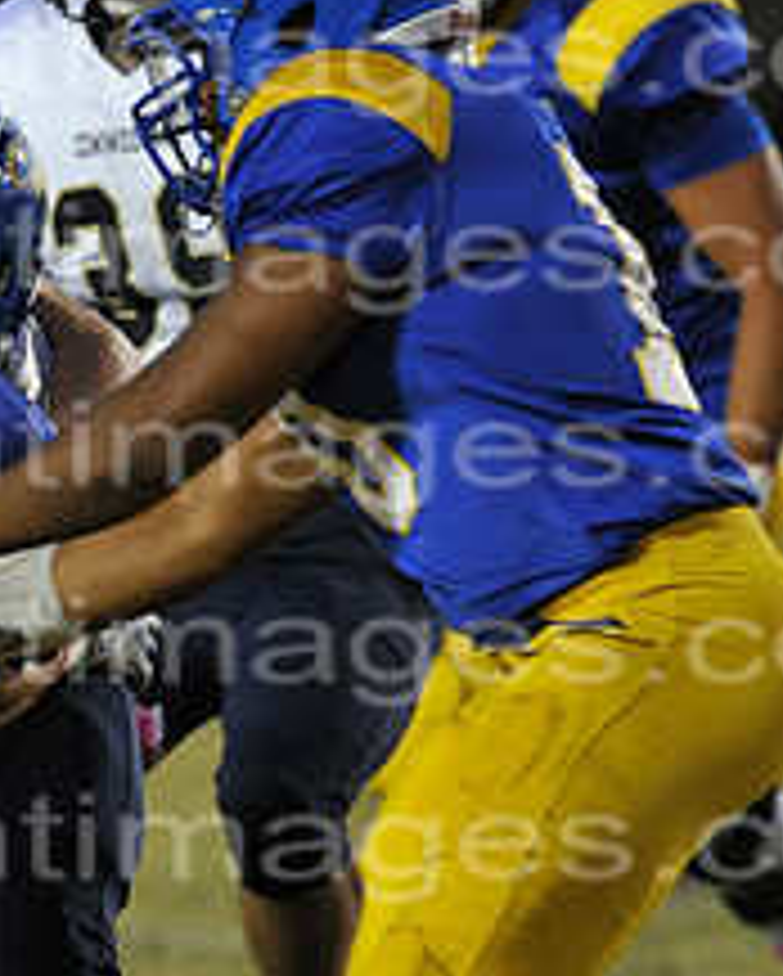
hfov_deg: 2.1
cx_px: 0
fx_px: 21753
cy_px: 553
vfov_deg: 2.6
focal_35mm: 752
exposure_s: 1/500
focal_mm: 300
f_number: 4.5
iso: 5000
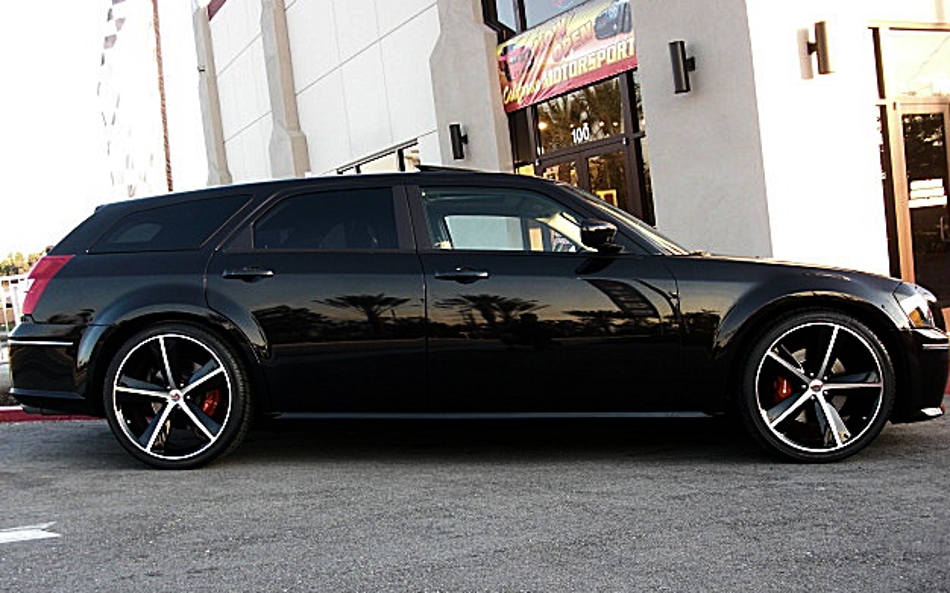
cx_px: 473
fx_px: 1010
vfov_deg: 32.7
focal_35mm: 39
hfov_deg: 50.4
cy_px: 353
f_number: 2.8
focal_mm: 6.3
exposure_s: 1/100
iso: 100
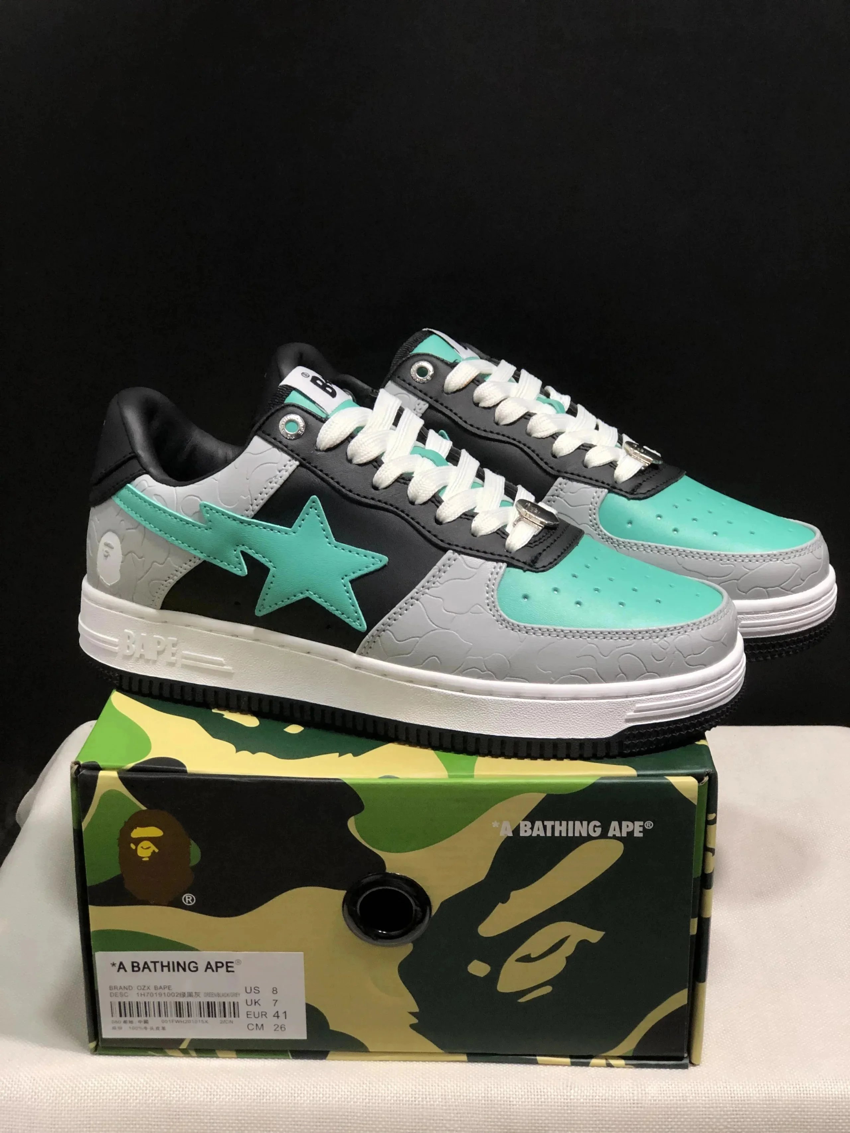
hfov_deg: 25.7
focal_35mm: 57
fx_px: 1866
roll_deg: -0.1
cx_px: 425
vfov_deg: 33.8
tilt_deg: -18.8
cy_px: 566
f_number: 2.8
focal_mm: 6.6
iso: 80
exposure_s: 1/30
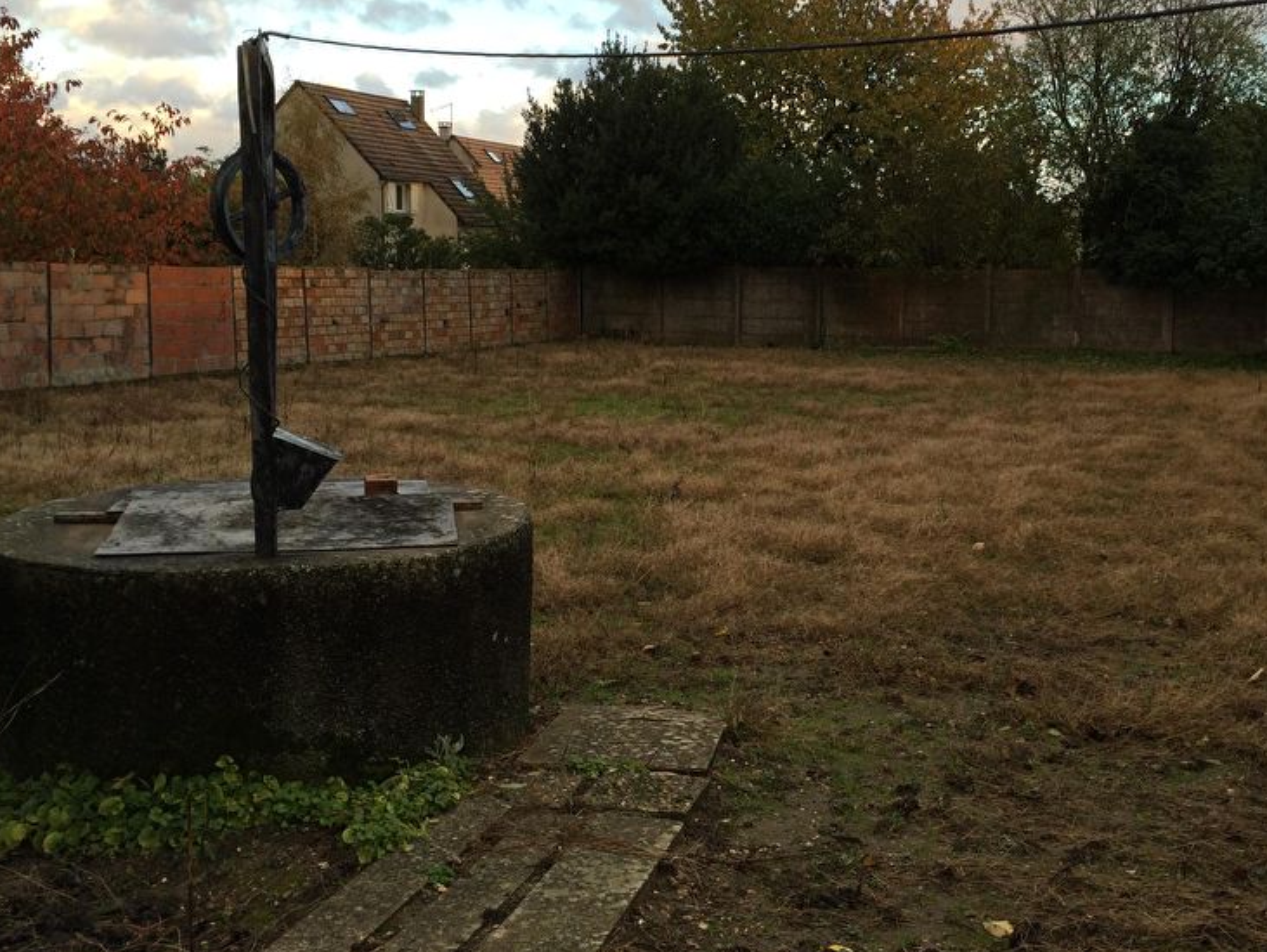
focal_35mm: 42
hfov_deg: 44.5
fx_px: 1538
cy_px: 414
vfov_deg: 34.3
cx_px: 763
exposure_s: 1/173
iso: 32
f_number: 2.2
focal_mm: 4.12
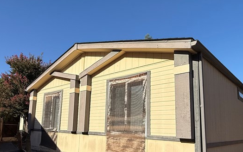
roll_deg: -1.0
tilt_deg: +9.5
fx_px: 192
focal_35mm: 29
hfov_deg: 64.5
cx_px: 113
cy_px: 100
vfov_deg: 42.7
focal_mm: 2.22
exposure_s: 1/4425
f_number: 2.2
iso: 50
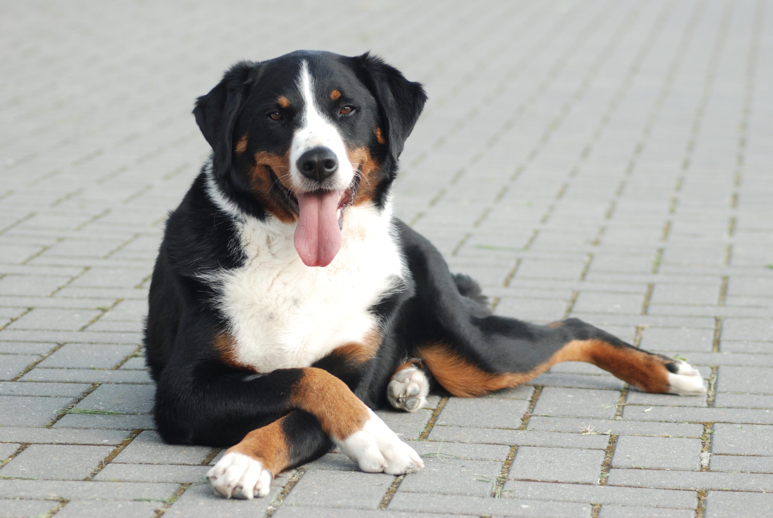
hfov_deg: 13.7
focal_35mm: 150
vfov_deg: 9.2
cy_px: 259
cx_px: 386
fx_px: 3225
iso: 400
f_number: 5
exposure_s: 1/125
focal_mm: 100
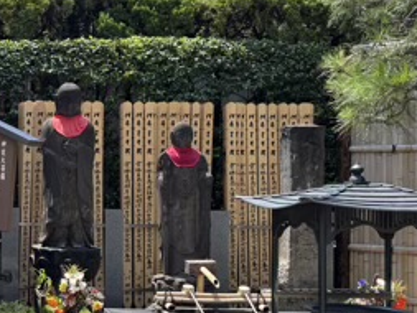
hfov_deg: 24.4
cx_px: -86
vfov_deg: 20.4
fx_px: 868
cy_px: 179
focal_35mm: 72
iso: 50
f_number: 1.6
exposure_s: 1/1016
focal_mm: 5.96
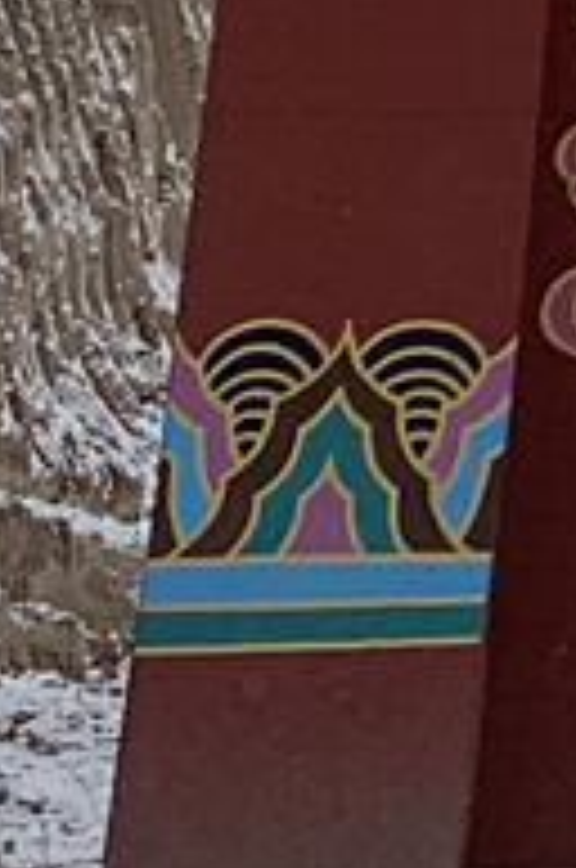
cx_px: 2457
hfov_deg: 5.5
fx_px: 5058
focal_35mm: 210
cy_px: -1331
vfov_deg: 8.8
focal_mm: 4.25
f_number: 1.8
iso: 25
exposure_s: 1/1235
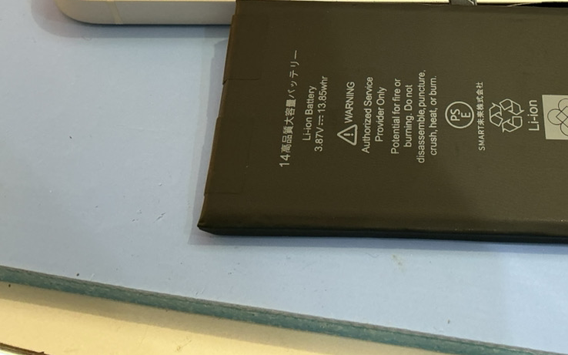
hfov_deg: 39.4
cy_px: 9
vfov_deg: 24.7
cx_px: 413
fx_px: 774
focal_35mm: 50
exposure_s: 1/60
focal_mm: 3
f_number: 1.8
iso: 50
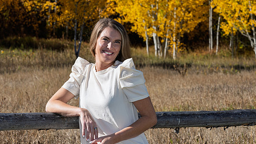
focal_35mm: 139
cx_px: 121
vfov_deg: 8.7
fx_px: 943
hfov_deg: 15.5
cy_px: 87
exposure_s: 1/250
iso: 100
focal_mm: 105
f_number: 10
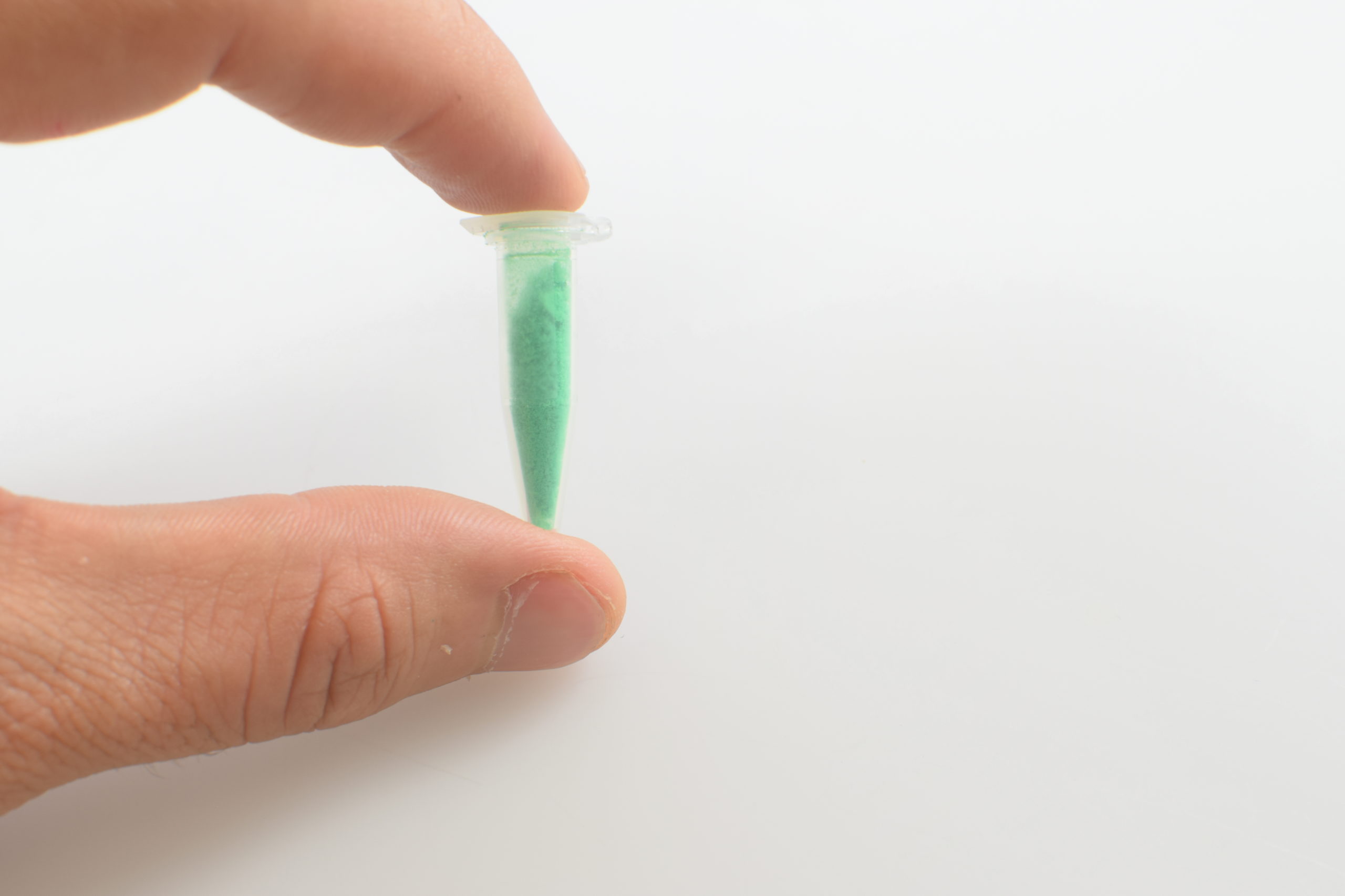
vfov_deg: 25.8
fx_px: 1961
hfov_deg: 37.8
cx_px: 672
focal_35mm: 52
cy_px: 448
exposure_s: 1/6
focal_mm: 35
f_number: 10
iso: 200
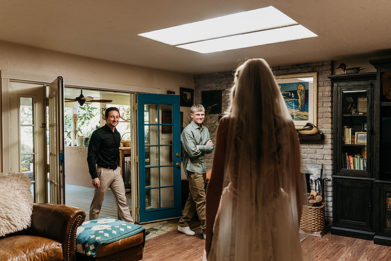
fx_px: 369
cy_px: 130
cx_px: 196
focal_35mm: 34
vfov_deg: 38.9
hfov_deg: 55.8
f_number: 2.8
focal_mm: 34
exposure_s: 1/400
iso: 1000
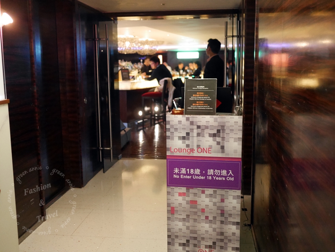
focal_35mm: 40
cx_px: 168
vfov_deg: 36.0
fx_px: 387
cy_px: 126
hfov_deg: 46.8
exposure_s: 1/40
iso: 3200
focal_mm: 20
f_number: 1.7
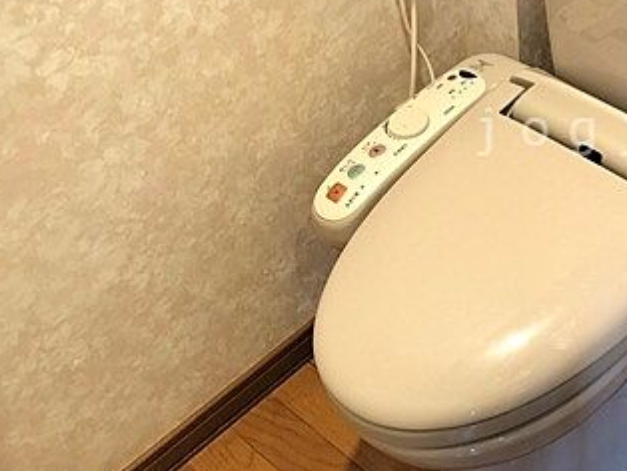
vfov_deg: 25.5
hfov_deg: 31.5
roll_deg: -1.0
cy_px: 132
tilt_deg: -41.1
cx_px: 613
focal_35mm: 57
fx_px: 1033
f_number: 1.8
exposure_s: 1/17
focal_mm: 3.99
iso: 50
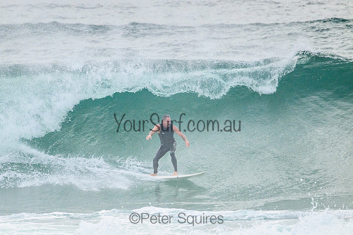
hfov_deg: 2.3
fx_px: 8753
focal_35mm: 892
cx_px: 166
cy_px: 122
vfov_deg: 1.5
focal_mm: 800
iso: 2800
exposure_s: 1/2000
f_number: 11
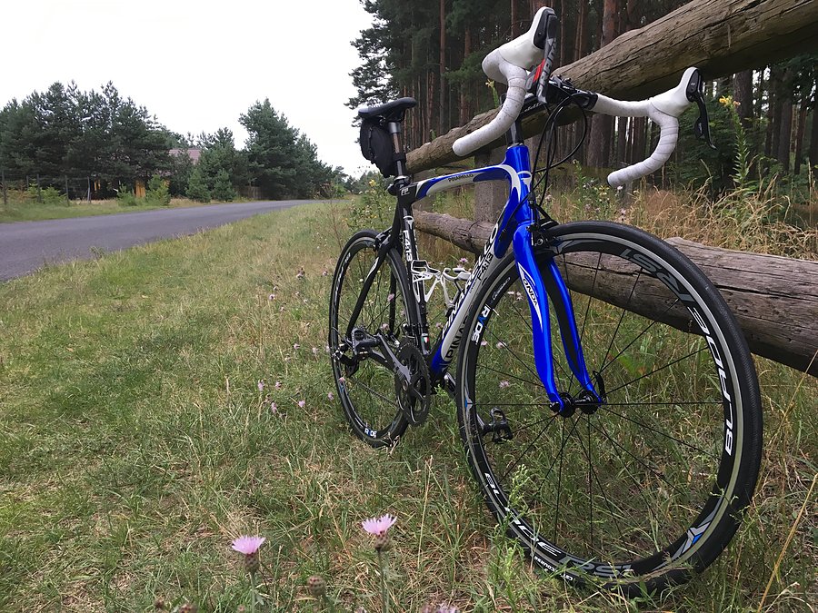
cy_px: 306
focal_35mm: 29
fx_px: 685
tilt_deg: -9.2
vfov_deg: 48.2
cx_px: 409
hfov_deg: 61.7
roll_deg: -0.3
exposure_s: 1/33
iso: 25
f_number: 2.2
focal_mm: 4.15
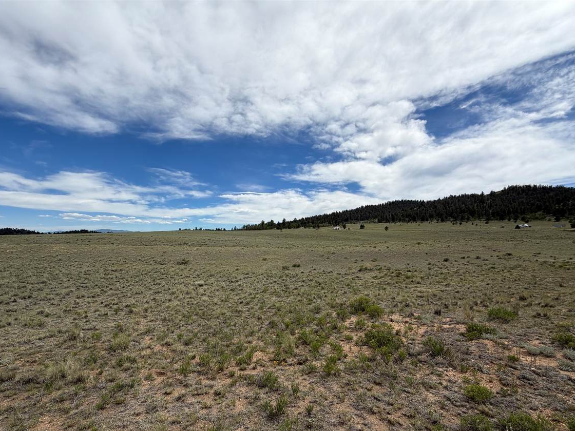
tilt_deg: -1.5
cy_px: 246
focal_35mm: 16
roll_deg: -0.1
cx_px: 282
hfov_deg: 94.5
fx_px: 266
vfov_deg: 77.7
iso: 20
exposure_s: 1/1399
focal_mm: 2.22
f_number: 2.2
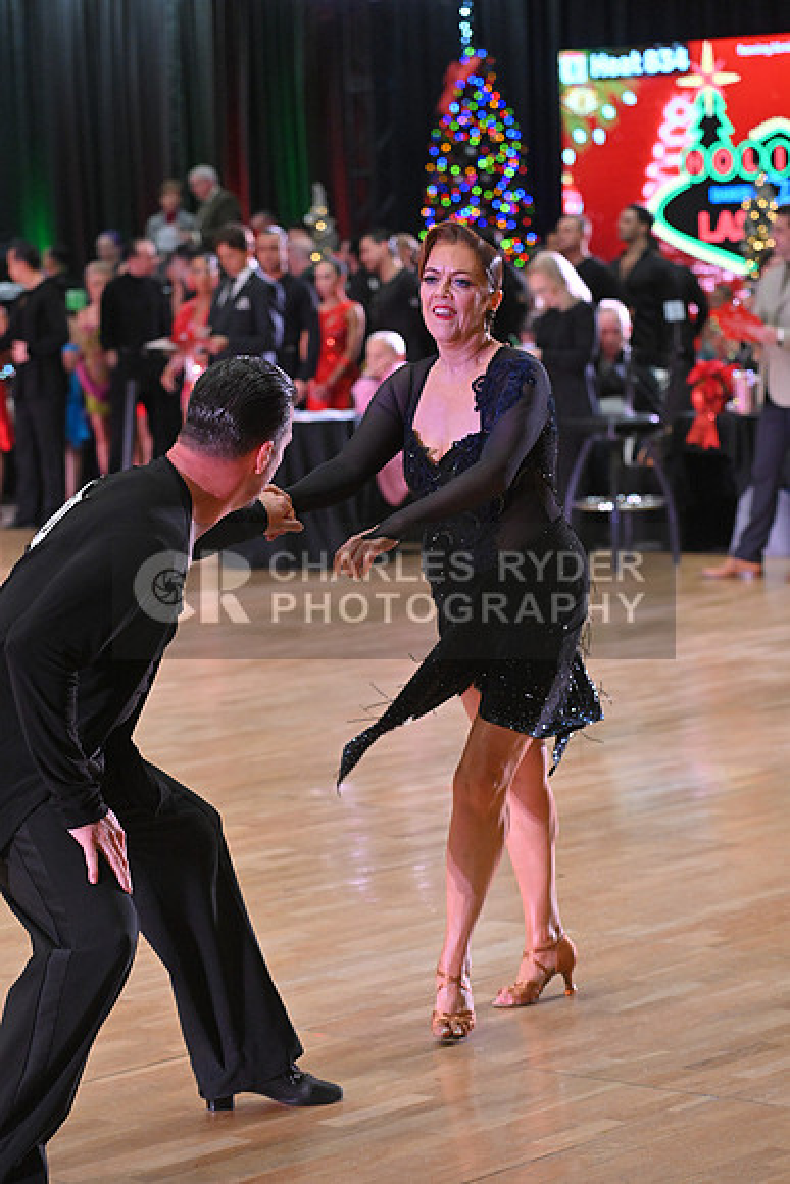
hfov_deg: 13.4
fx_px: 3355
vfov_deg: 20.0
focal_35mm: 102
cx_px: 395
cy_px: 592
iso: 4000
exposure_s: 1/400
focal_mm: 102
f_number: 5
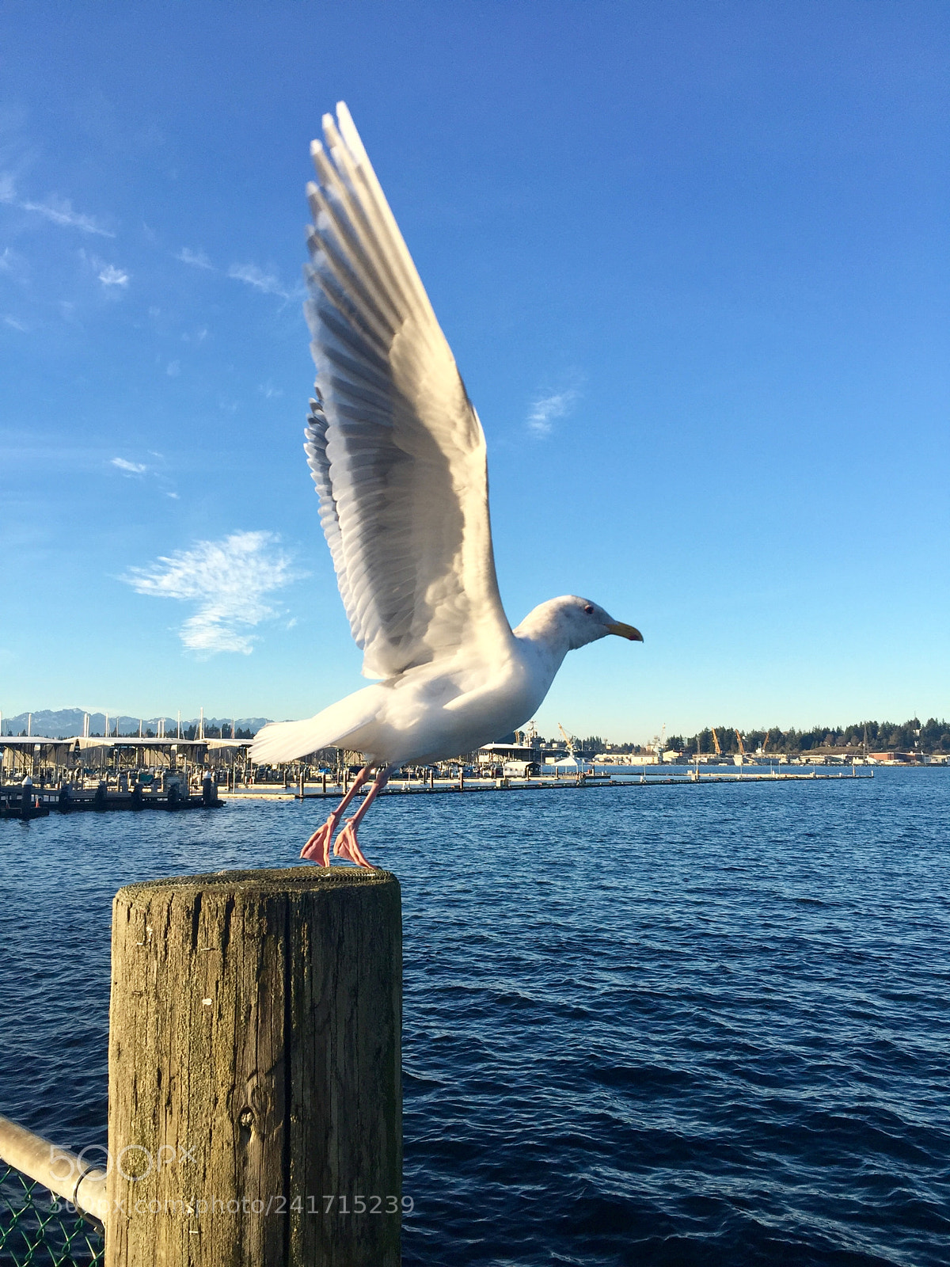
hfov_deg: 48.2
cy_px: 634
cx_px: 475
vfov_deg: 61.7
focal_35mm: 29
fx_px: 1061
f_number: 2.2
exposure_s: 1/989
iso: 32
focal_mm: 4.15
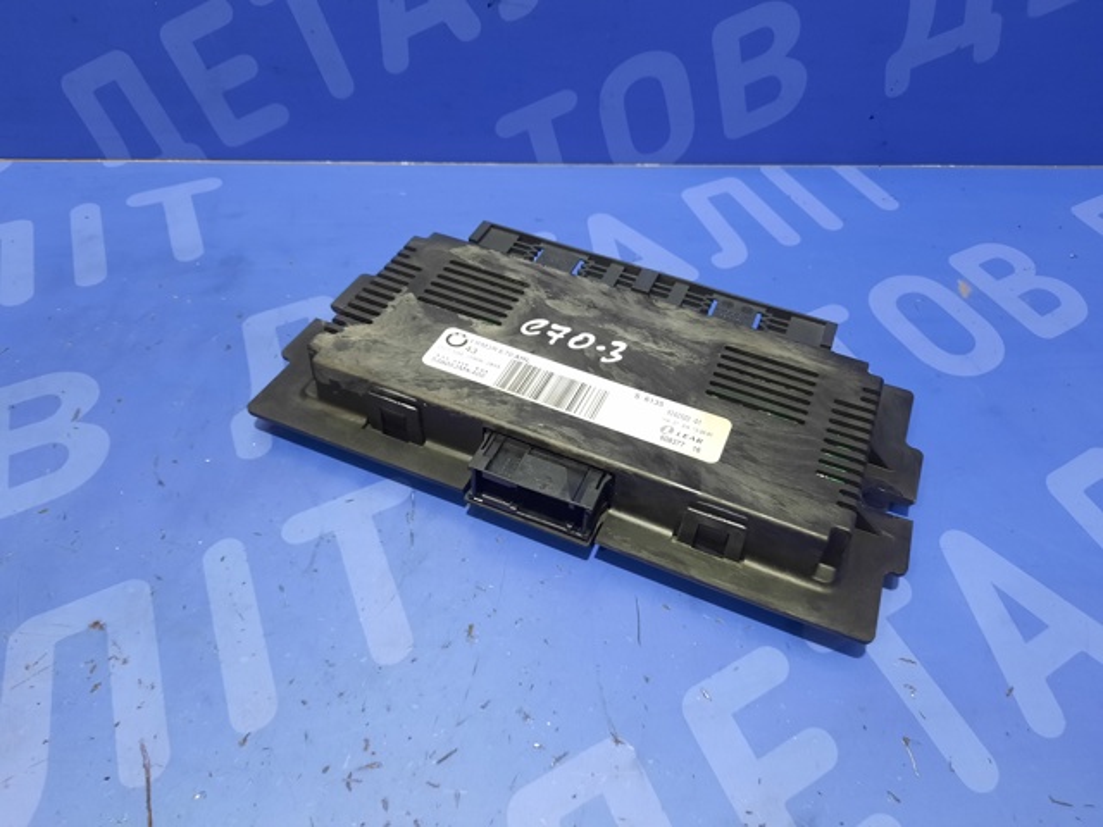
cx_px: 552
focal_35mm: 25
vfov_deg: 54.9
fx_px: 797
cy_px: 414
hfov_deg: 69.4
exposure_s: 1/24
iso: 320
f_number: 2
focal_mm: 4.6
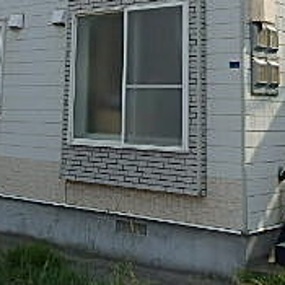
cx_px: 111
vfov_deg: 23.6
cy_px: -37
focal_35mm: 68
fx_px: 633
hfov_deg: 25.3
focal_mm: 3.7
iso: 125
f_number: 3.5
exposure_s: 1/1000
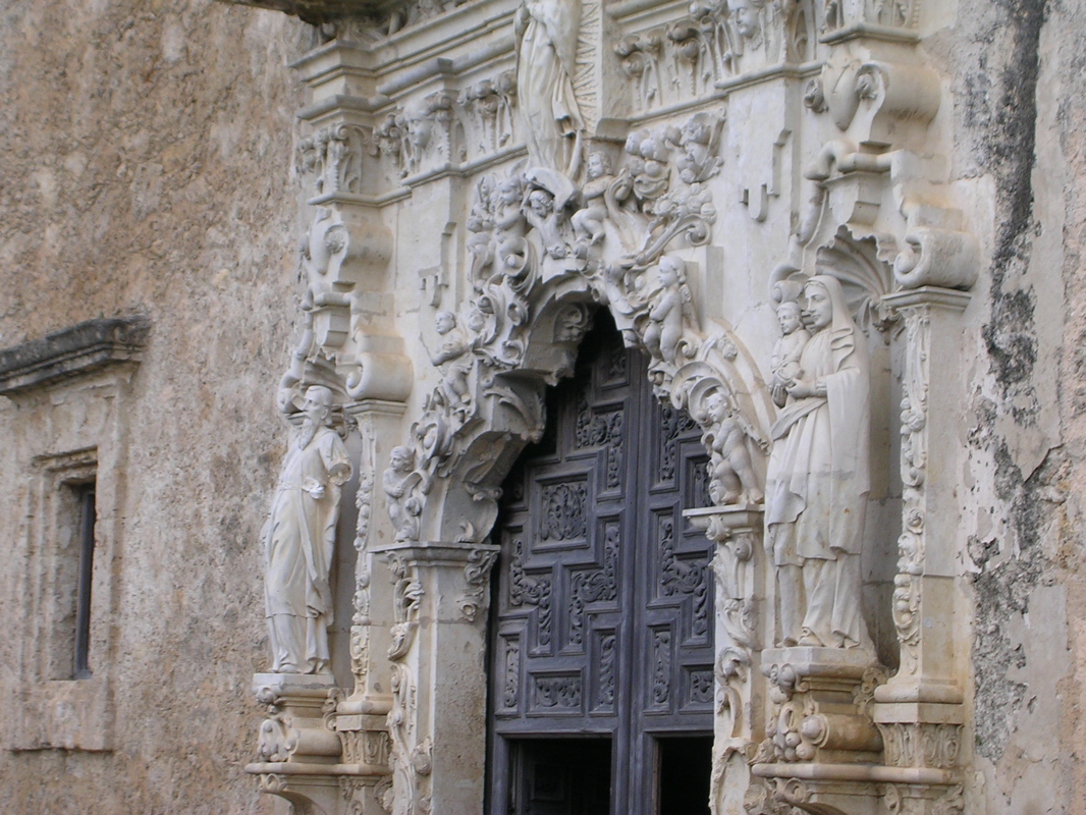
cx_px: 543
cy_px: 408
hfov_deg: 17.1
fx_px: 3609
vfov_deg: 12.9
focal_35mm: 115
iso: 50
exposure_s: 1/39
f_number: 4.9
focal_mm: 17.4
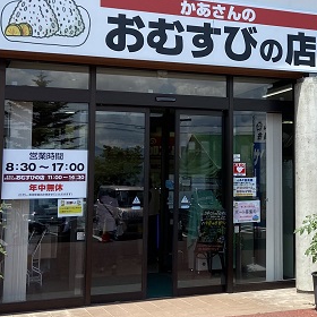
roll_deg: -0.2
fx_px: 694
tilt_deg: +5.1
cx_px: 294
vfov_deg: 25.7
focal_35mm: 67
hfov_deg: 24.9
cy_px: 125
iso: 32
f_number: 1.8
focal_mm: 4.25
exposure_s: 1/1808
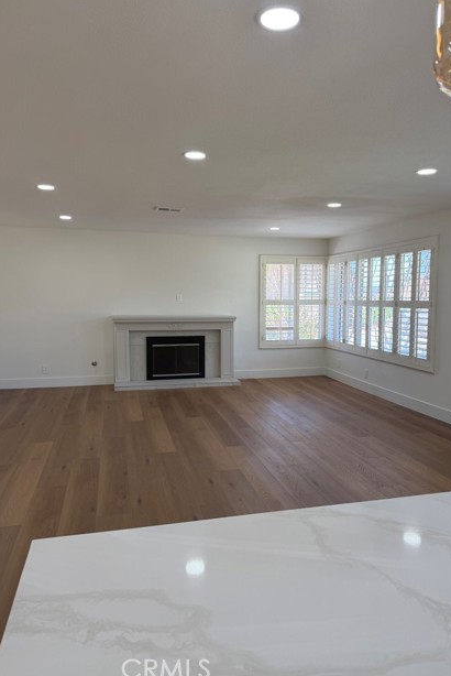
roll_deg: -0.8
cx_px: 245
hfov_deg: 49.5
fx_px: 488
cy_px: 332
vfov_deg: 69.4
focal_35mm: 26
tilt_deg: -6.0
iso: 80
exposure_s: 1/182
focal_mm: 6.76
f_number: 1.78
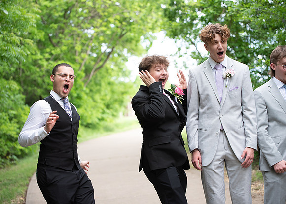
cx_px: 143
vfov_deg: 19.5
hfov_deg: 27.0
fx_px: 595
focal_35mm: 73
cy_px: 102
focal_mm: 70
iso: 500
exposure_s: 1/640
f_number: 2.8
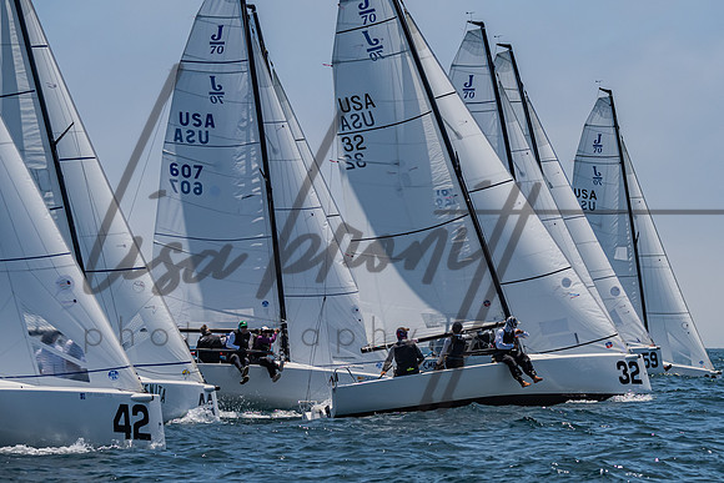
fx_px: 4495
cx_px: 578
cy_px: 281
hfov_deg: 9.2
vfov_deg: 6.2
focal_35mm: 223
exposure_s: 1/3200
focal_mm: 140
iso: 400
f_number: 6.3
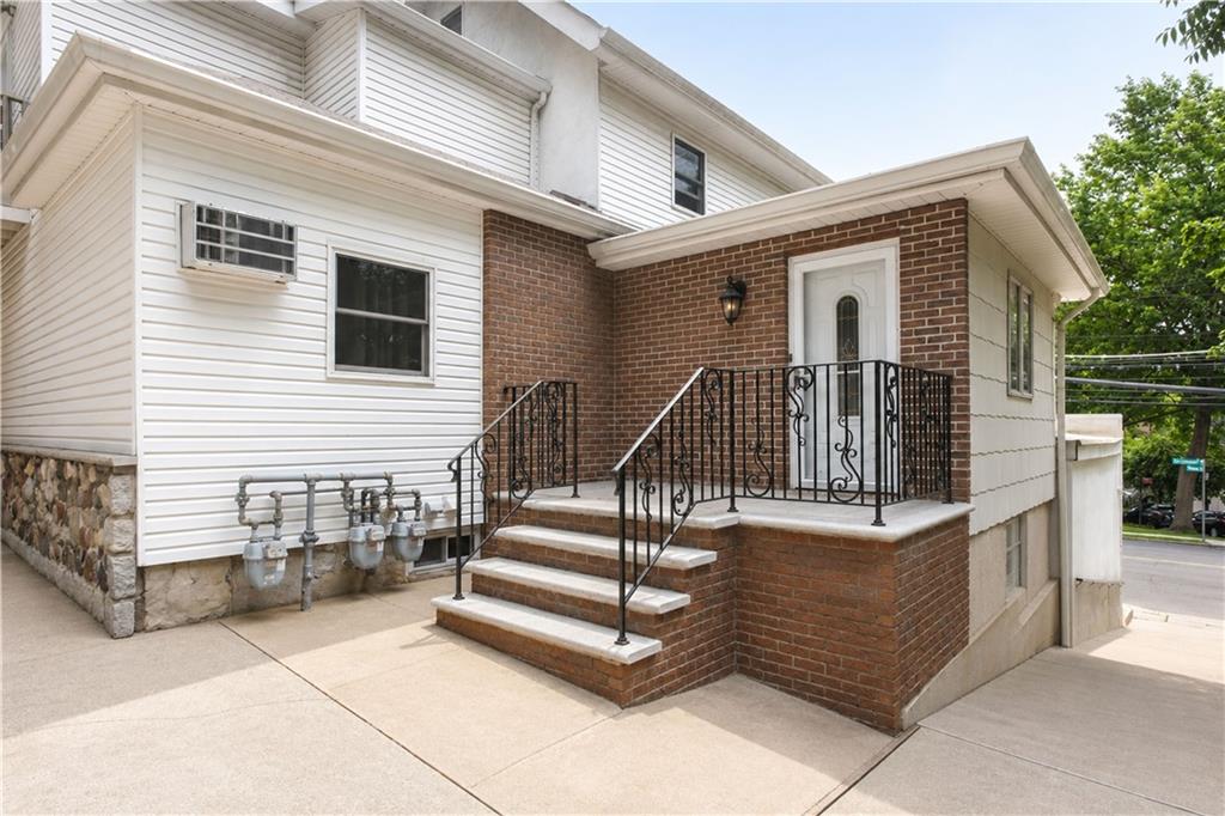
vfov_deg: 64.5
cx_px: 612
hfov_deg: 86.9
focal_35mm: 19
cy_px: 408
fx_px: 646
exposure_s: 1/100
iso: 400
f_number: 8
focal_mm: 12.8
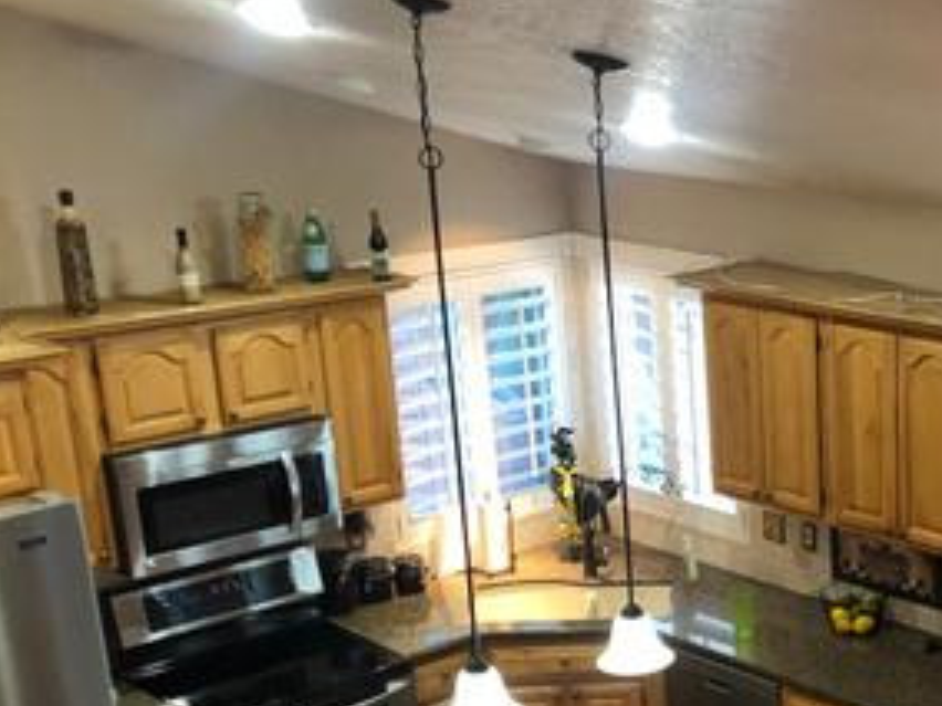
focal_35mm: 63
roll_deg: -0.9
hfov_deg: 28.7
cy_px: 620
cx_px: 949
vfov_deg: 22.8
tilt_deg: -21.7
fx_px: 1714
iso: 40
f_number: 1.8
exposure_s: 1/20
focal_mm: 4
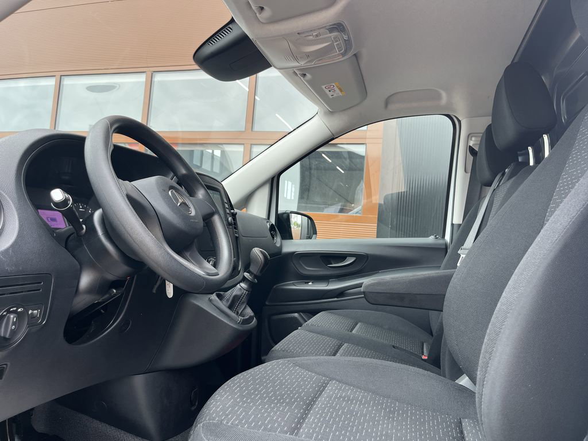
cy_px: 220
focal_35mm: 26
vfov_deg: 53.1
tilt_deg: +3.4
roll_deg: -4.9
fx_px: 442
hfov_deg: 67.3
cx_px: 294
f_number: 1.6
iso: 50
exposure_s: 1/204
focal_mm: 5.1
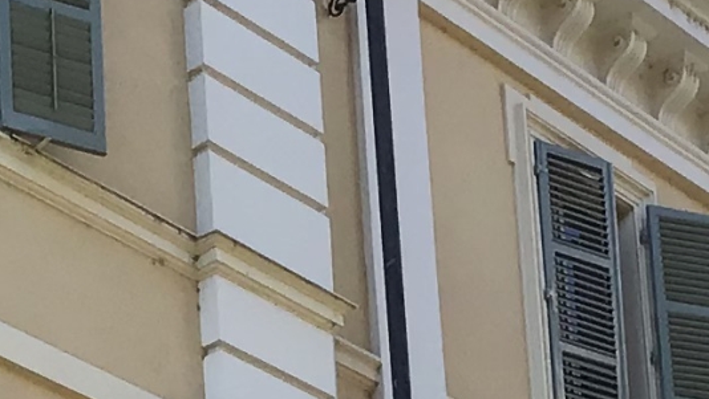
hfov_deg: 12.2
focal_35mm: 177
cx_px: 308
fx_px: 3329
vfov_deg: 6.4
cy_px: 1104
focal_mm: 3.3
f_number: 2.4
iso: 25
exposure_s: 1/261
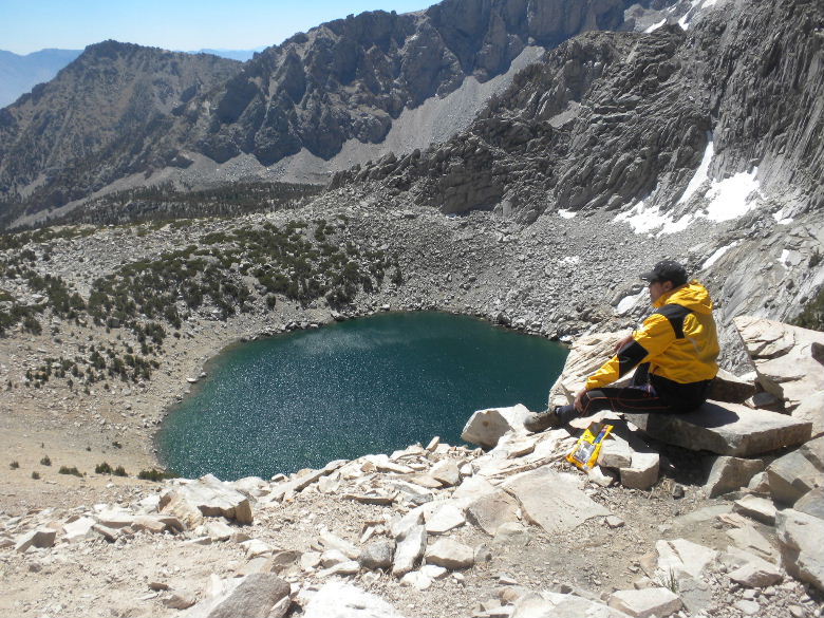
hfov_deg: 50.1
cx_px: 412
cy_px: 309
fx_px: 881
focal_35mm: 37
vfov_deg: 38.7
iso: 64
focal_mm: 6.6
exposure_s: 1/104
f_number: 10
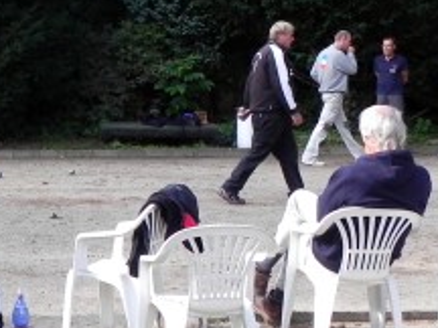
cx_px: -93
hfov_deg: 14.1
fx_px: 1721
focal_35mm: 136
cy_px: 150
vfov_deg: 10.9
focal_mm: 8.2
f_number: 4.5
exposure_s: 1/140
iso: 160
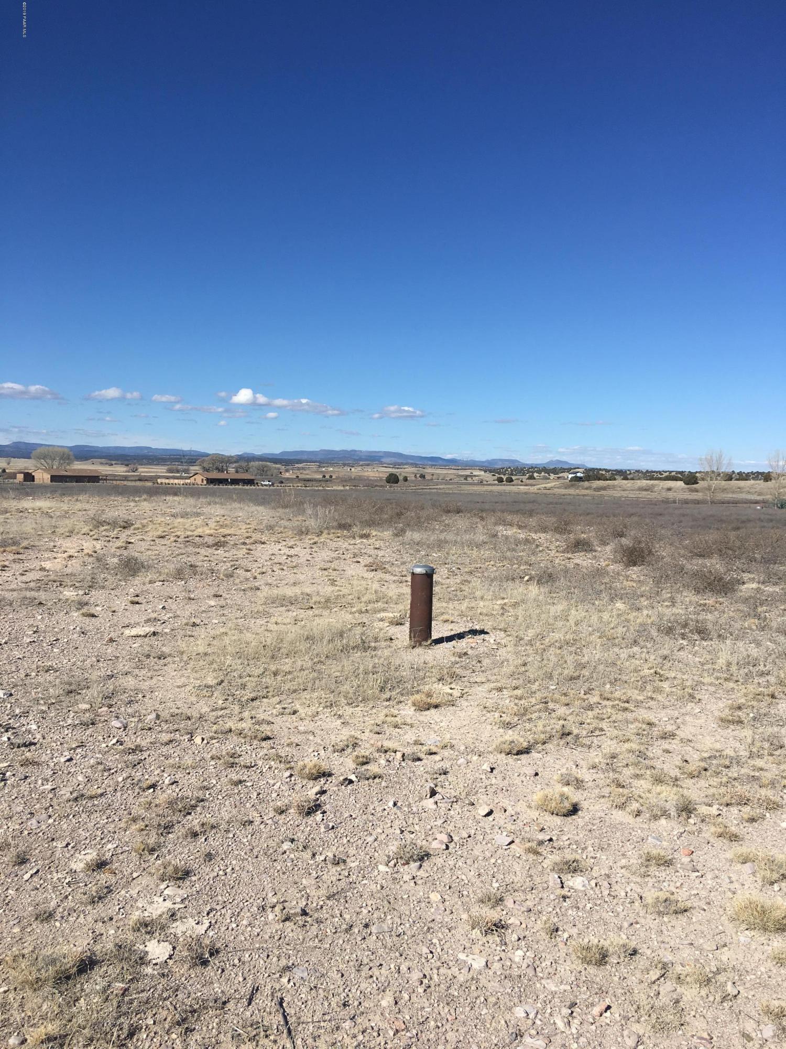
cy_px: 524
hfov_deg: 48.2
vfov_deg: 61.7
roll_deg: -2.3
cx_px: 393
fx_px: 878
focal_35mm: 29
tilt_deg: -2.9
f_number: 2.2
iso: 25
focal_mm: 4.15
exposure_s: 1/2653
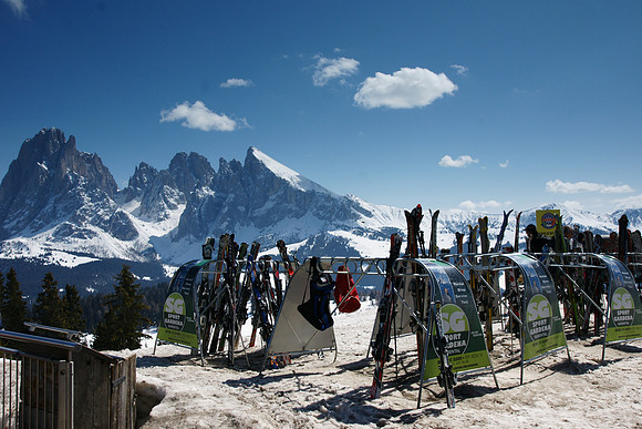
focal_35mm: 36
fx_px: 642
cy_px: 214
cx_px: 321
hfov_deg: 53.1
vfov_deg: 36.9
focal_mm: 24
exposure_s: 1/400
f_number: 9
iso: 200
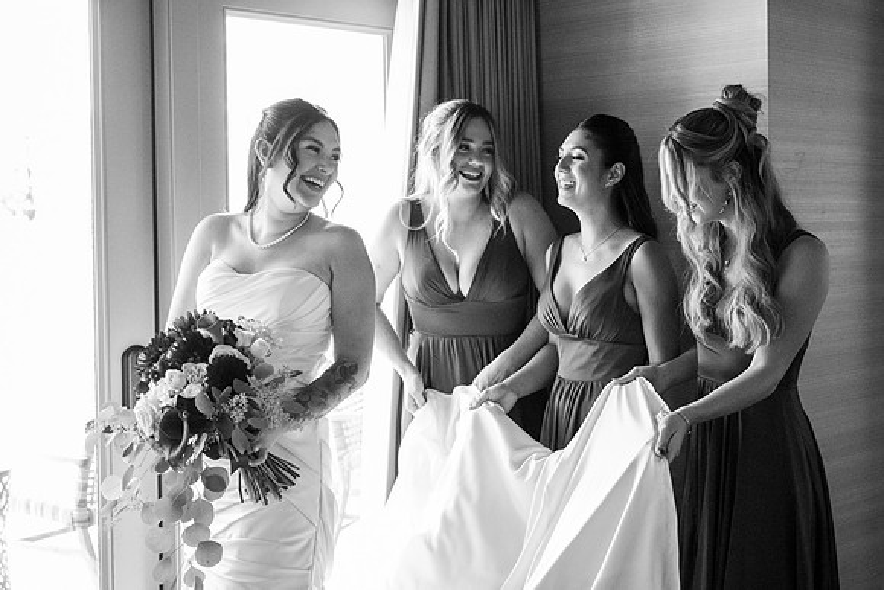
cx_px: 377
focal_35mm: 51
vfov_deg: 26.6
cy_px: 252
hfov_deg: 38.9
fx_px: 1248
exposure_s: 1/320
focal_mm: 44
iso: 16000
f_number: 4
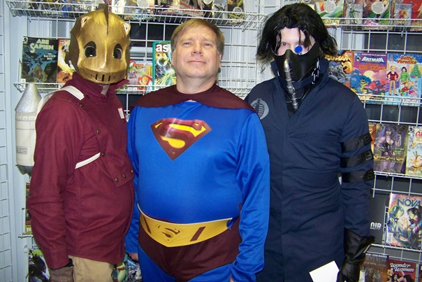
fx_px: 446
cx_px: 213
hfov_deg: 50.7
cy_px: 133
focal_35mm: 38
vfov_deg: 35.1
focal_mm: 5.85
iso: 200
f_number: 2.8
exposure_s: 1/30
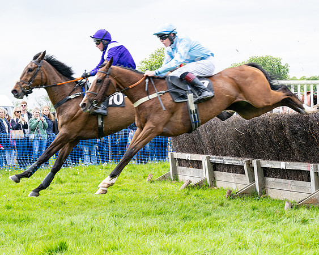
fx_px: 828
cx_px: 155
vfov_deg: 17.5
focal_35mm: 88
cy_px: 127
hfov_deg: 21.8
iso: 400
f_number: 6.3
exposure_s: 1/640
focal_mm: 70
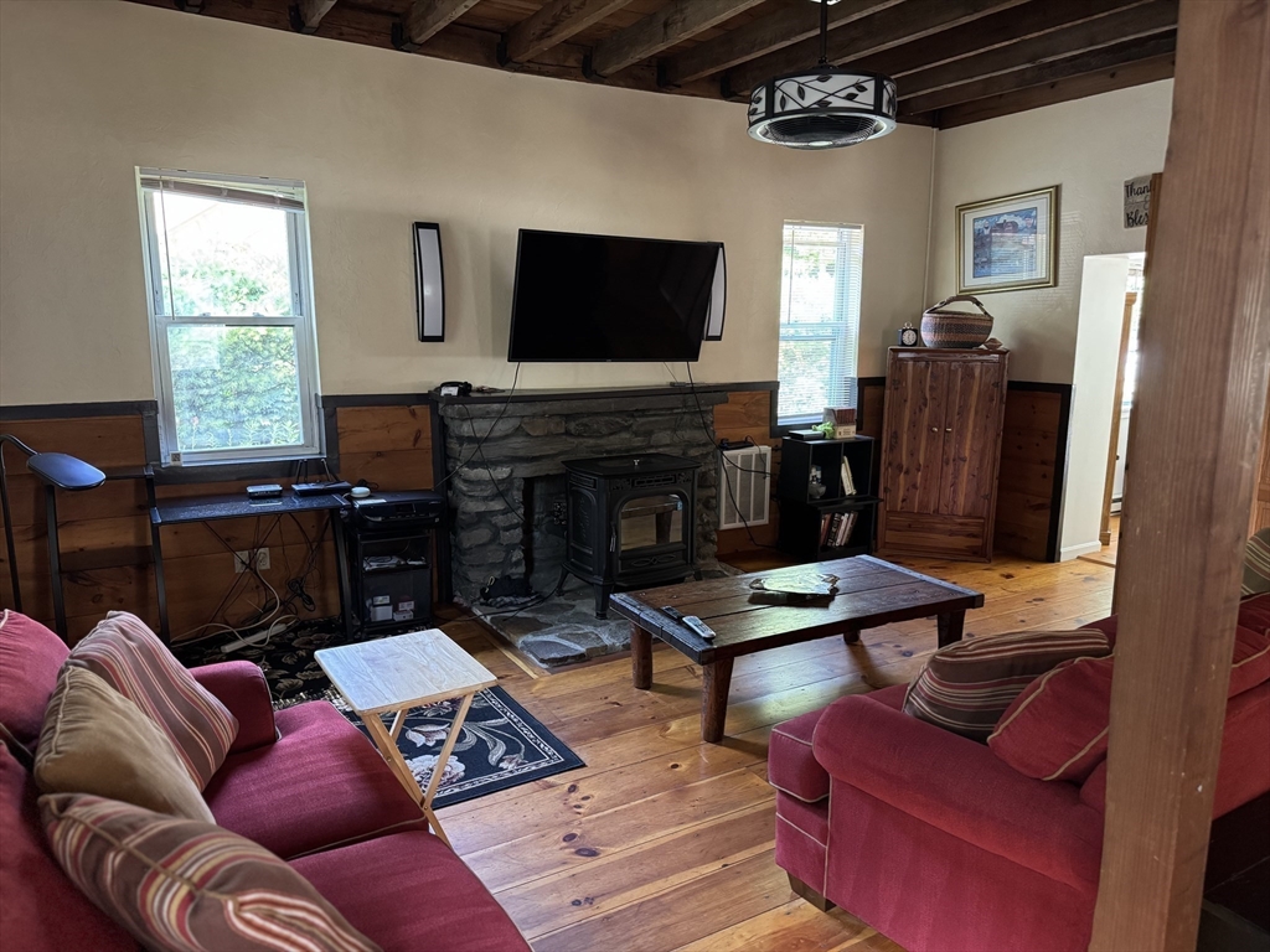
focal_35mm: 24
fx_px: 881
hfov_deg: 71.6
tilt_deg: -11.3
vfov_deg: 56.8
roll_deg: -0.1
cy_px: 476
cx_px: 635
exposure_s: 1/40
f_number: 1.78
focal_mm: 6.76
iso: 640
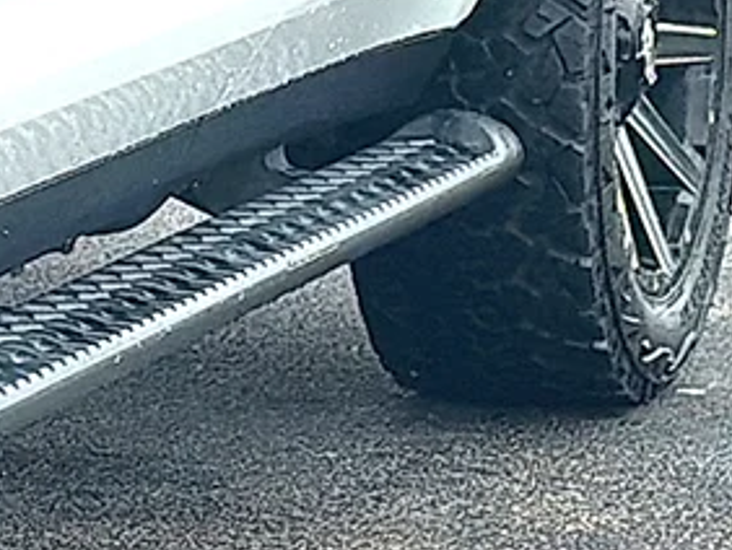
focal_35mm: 248
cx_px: -135
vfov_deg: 6.0
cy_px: 520
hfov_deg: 7.9
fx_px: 5249
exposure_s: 1/1595
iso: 80
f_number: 1.78
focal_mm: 6.86
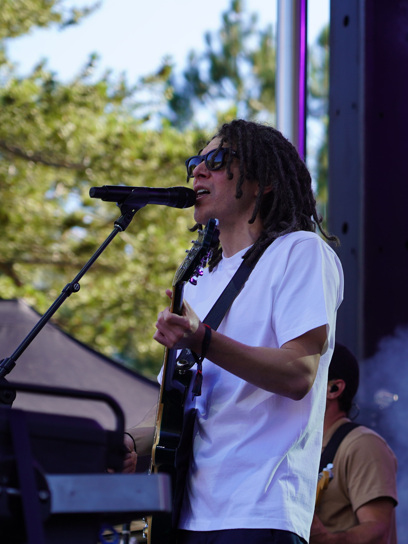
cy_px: 342
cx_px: 332
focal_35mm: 222
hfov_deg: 6.7
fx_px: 3490
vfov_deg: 8.9
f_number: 4.5
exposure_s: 1/200
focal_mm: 105
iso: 100
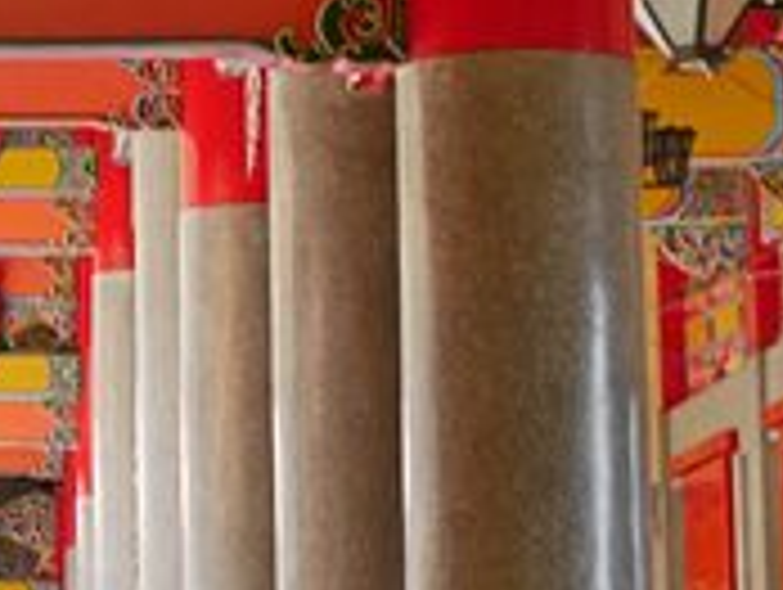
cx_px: -153
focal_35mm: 184
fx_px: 4168
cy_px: 56
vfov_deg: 8.1
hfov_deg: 10.6
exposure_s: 1/60
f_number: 4
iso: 200
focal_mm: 16
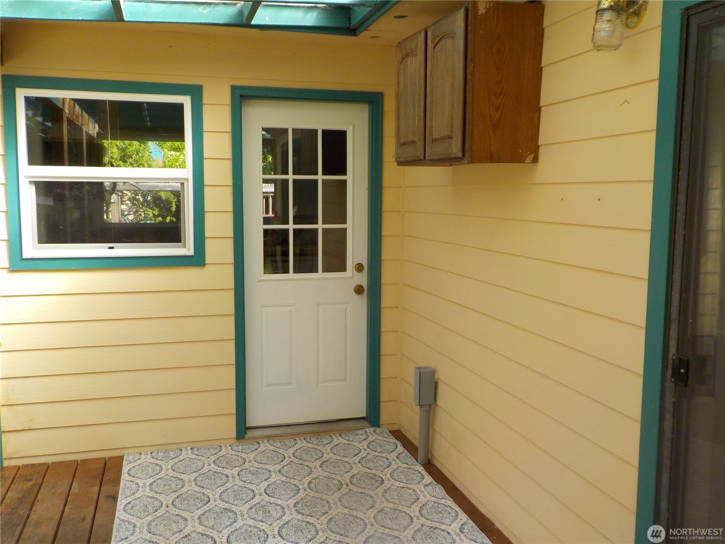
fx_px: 628
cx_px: 362
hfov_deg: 60.0
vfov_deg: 46.8
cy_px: 272
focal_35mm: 30
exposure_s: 1/200
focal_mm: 4.1
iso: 125
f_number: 3.3
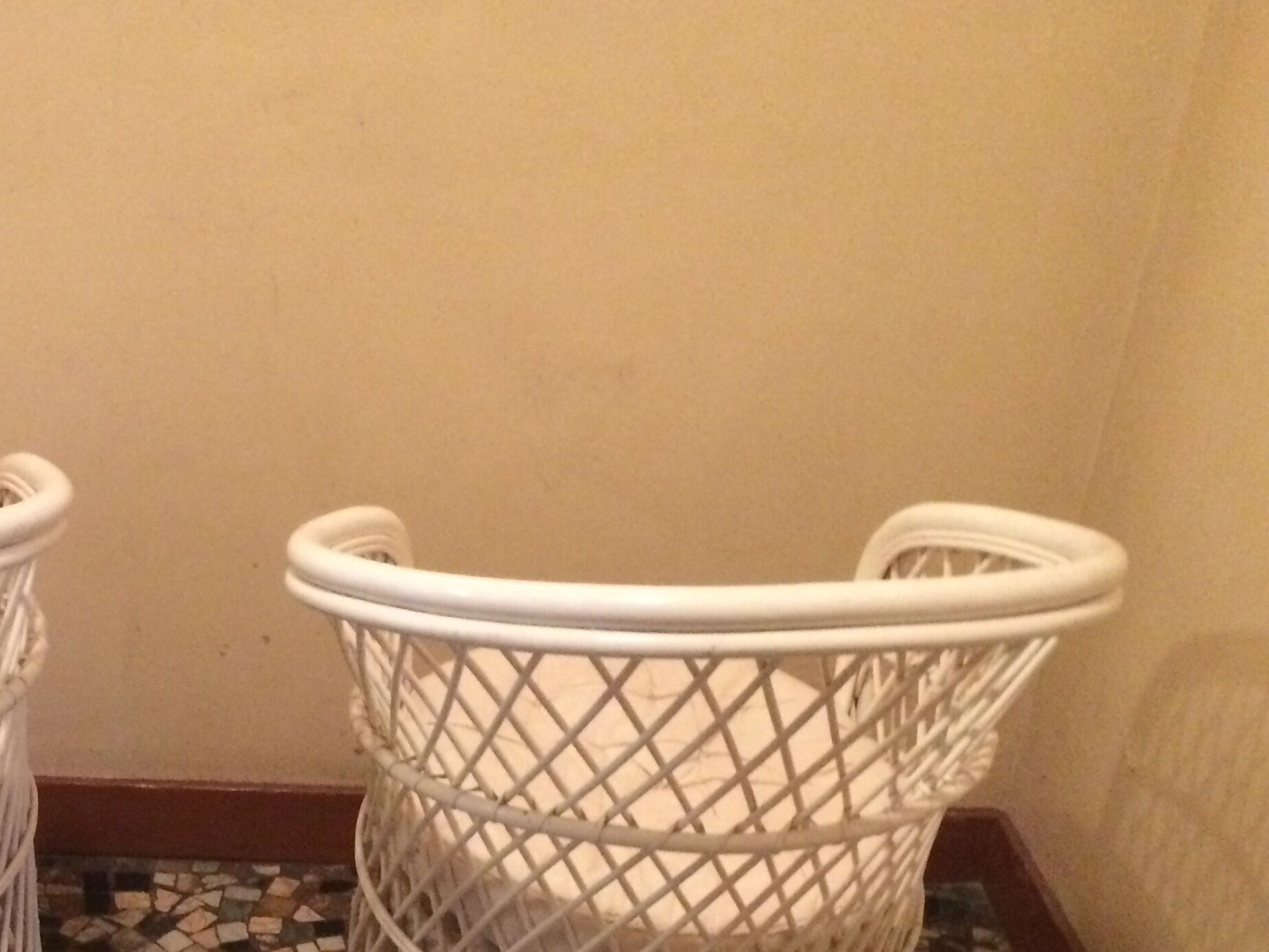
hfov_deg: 36.6
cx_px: 308
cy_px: 821
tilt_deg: -29.2
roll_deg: -0.5
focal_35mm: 51
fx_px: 1870
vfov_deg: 27.7
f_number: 2.2
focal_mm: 4.15
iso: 400
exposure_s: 1/17
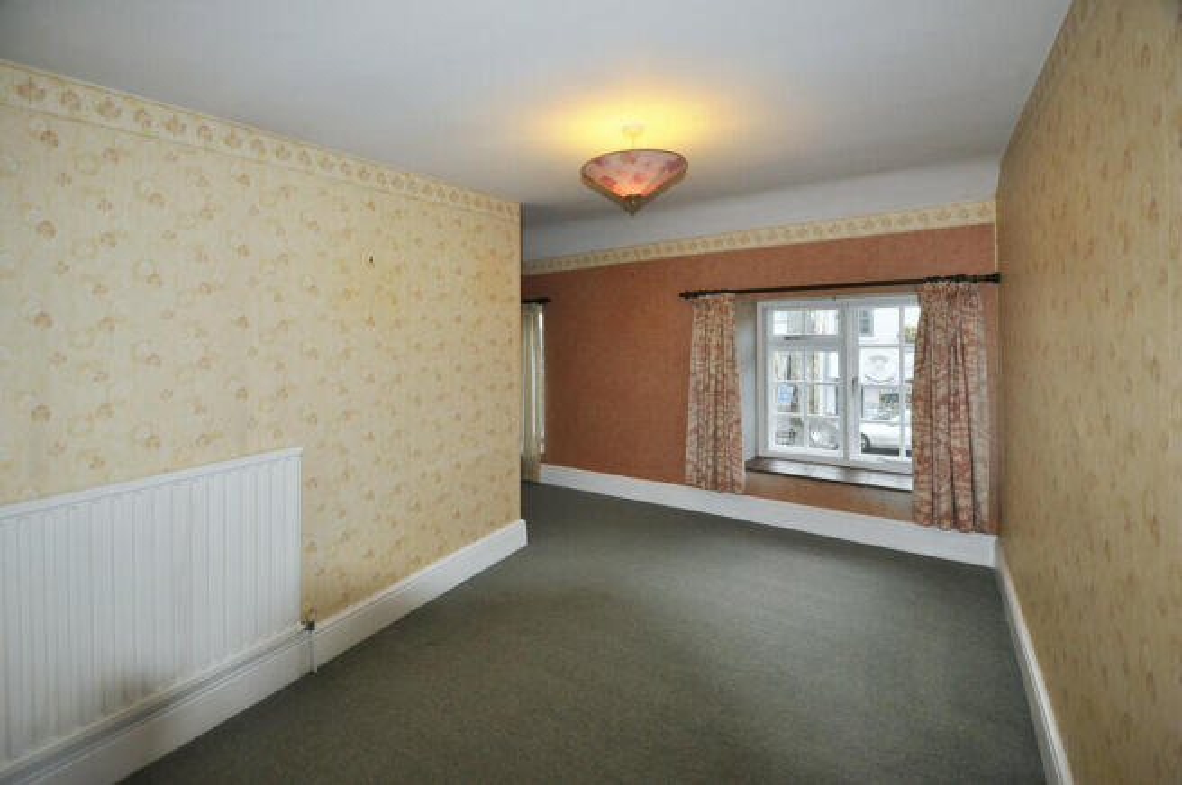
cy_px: 392
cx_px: 591
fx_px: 492
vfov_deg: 77.2
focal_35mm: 15
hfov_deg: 100.4
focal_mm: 10
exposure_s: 1/60
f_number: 3.5
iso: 800
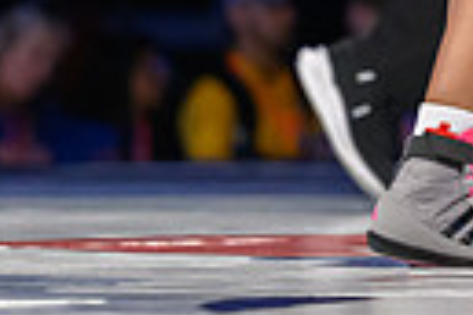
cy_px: -299
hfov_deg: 3.0
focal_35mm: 679
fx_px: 8921
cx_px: 807
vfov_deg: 2.0
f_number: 2.8
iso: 2800
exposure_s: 1/800
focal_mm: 130
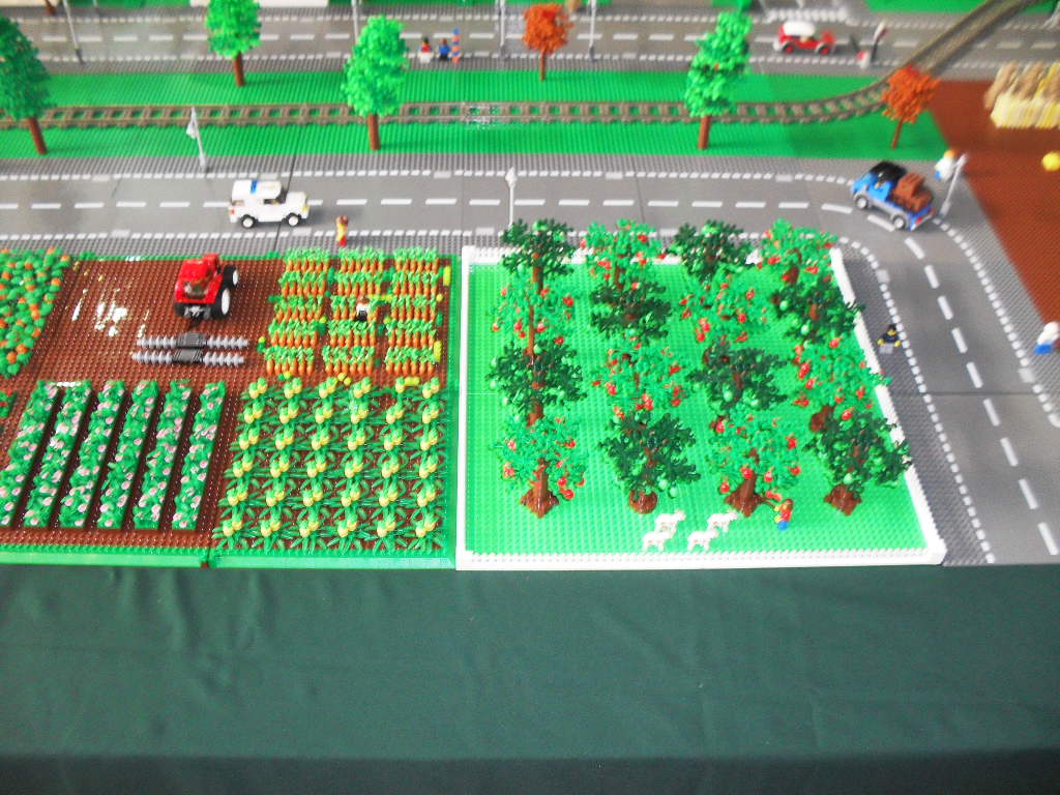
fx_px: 1072
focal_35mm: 35
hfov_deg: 52.6
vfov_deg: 40.7
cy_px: 398
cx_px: 530
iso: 200
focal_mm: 6.3
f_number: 3.2
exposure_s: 1/45
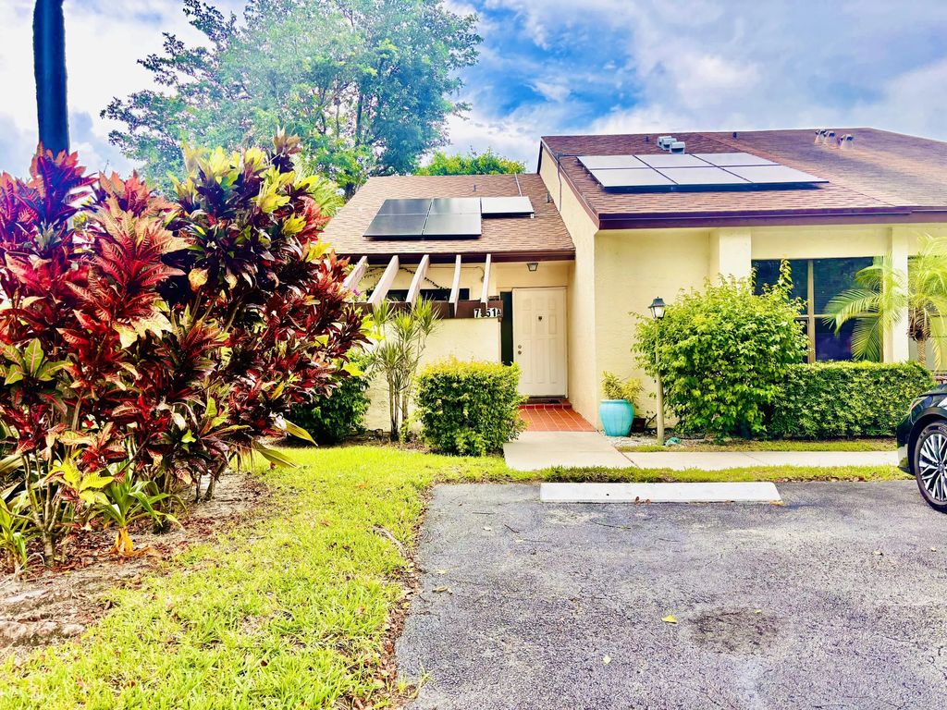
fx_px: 711
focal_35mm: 26
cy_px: 355
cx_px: 474
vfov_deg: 53.1
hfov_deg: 67.3
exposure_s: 1/775
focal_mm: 5.96
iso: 50
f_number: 1.6
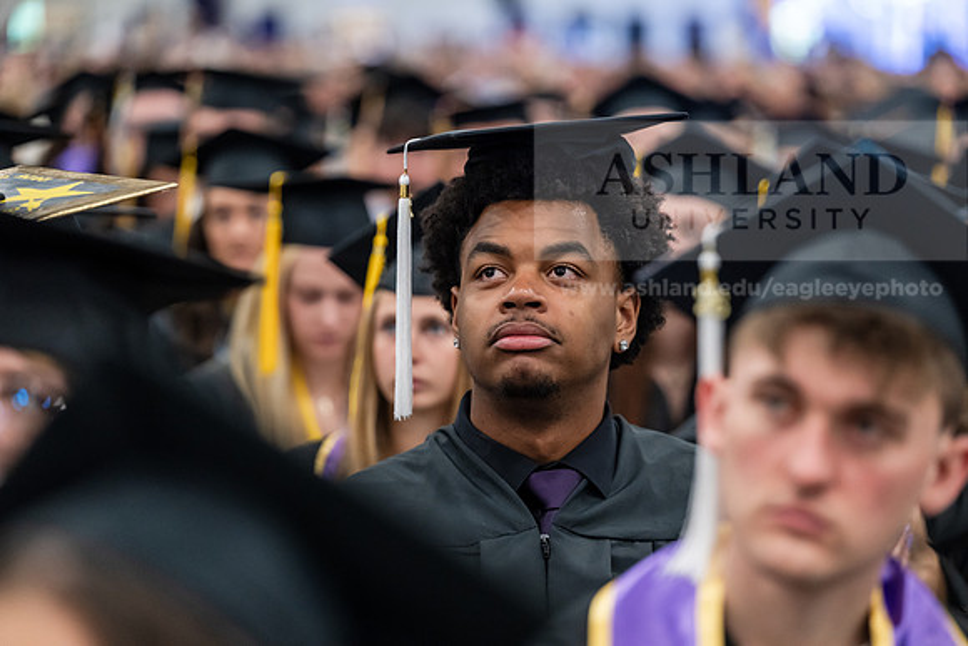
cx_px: 484
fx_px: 3631
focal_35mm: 135
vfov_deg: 10.2
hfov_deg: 15.2
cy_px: 323
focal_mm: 135
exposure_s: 1/200
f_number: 3.2
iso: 2500
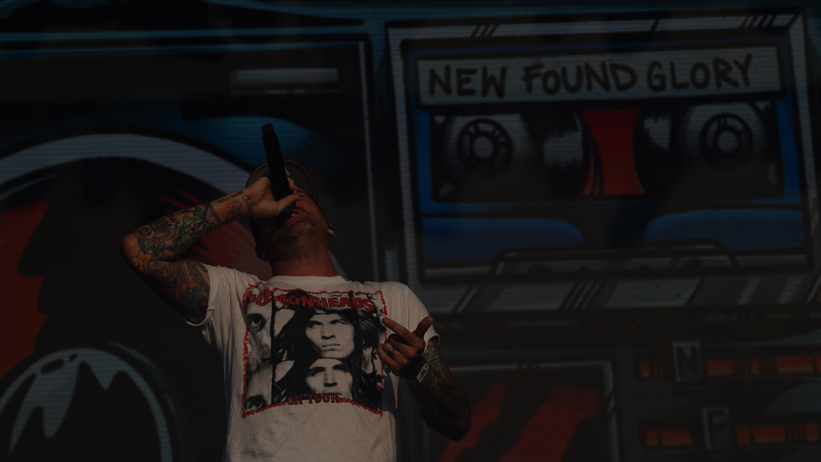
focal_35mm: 111
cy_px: 270
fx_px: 2416
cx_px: 407
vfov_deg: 10.9
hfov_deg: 19.3
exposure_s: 1/2000
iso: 100
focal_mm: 105
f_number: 8
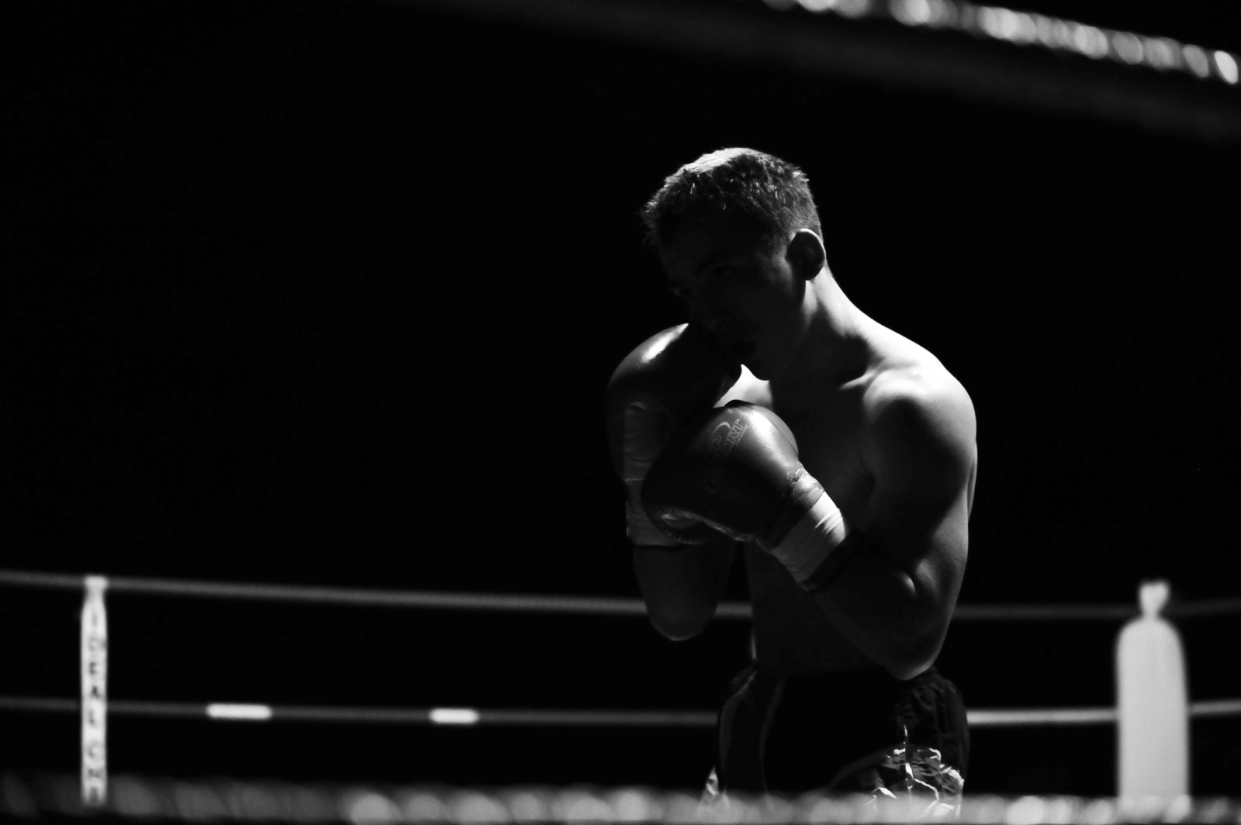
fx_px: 2583
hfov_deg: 27.0
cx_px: 620
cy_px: 412
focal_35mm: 75
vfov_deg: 18.2
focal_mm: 75
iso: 3200
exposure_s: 1/500
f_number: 2.8
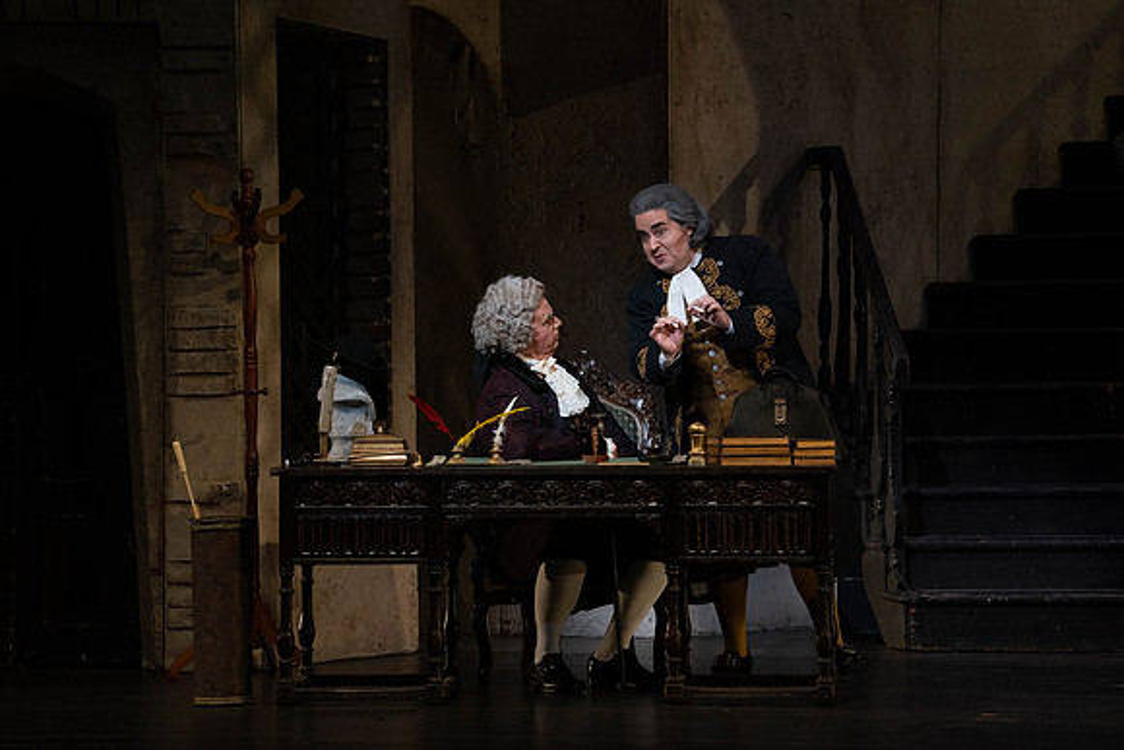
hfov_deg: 10.3
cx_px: 562
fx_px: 6246
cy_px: 375
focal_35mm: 200
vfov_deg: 6.9
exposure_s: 1/250
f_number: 9
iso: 3200
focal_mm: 200
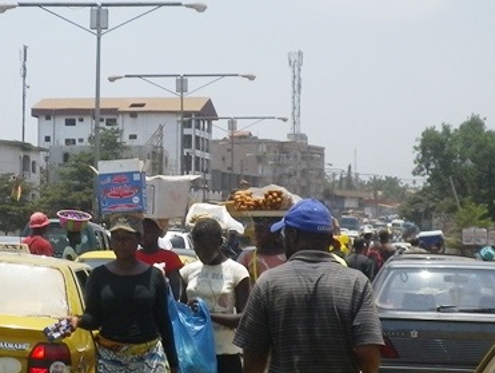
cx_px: 108
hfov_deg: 23.8
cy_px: 320
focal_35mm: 81
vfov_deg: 18.0
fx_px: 1159
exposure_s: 1/640
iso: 100
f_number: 4.6
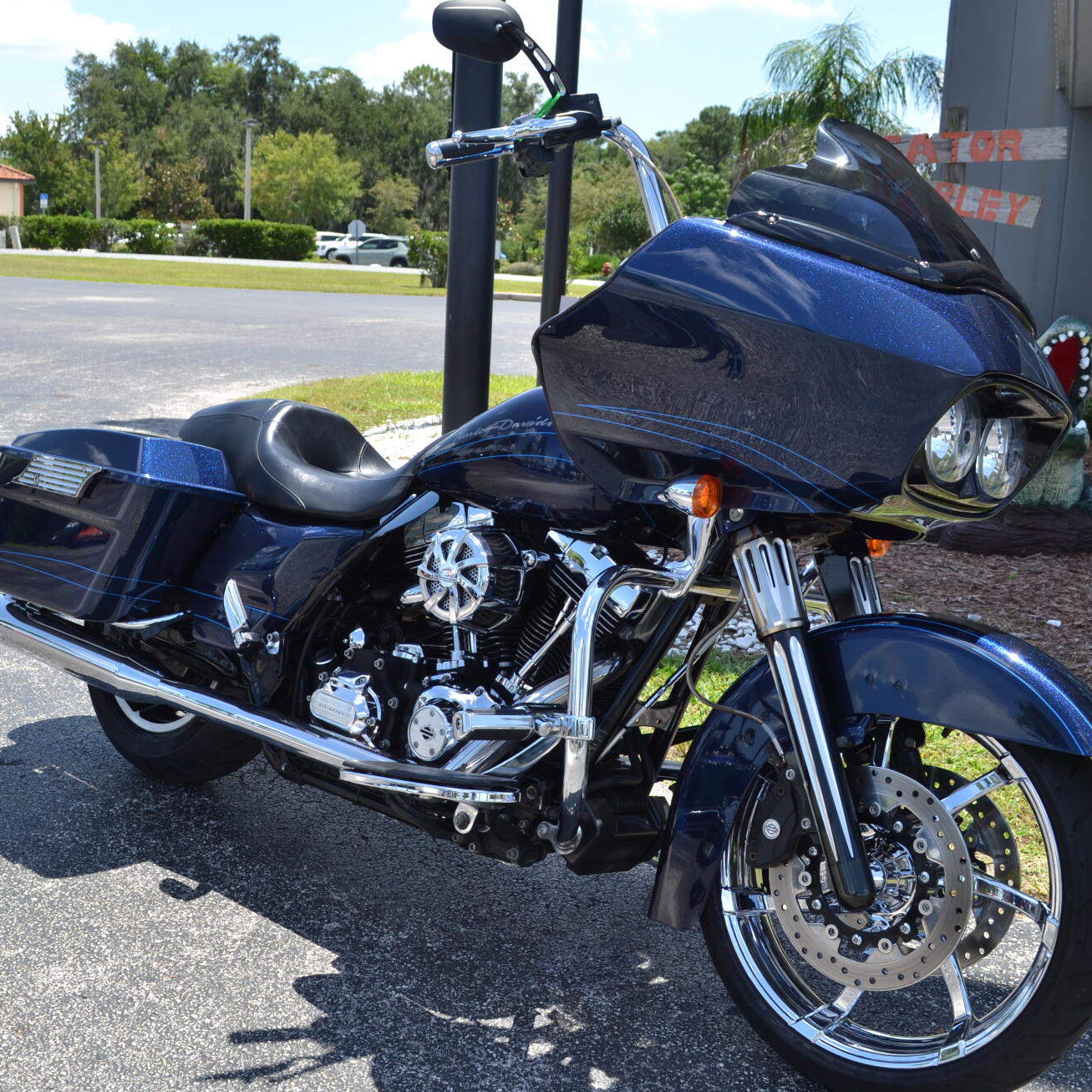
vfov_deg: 42.8
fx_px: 1392
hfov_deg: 42.8
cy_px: 537
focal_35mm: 39
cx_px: 539
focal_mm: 20
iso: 100
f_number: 7.1
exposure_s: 1/200
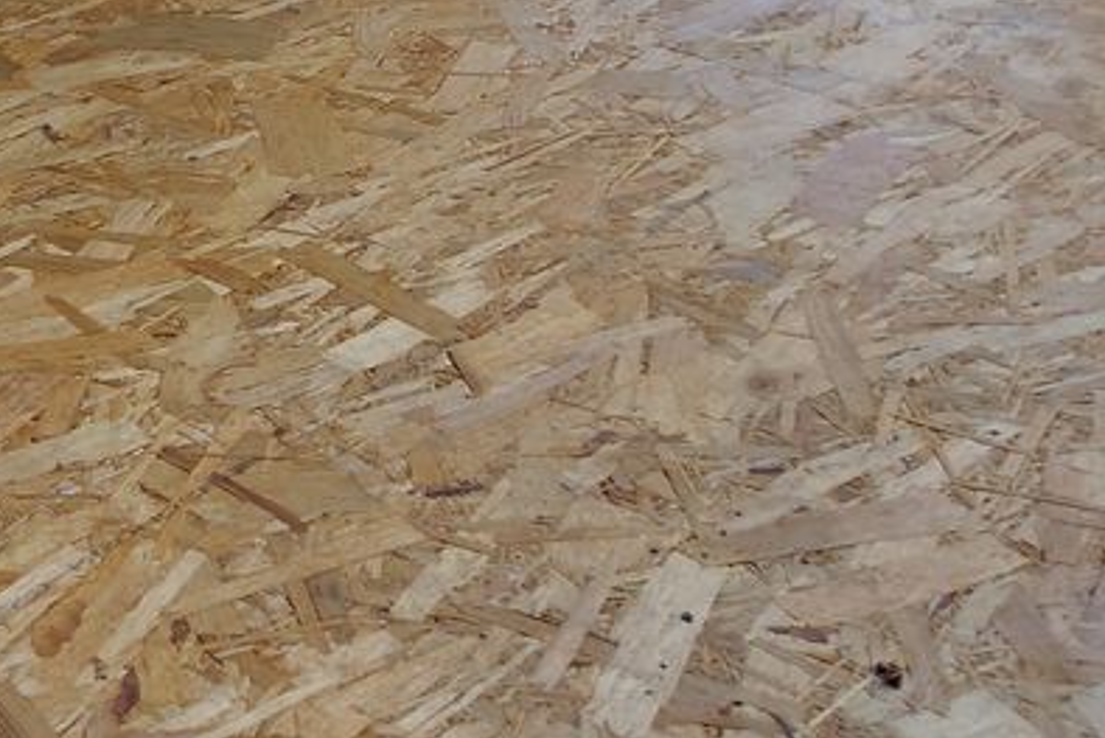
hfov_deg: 26.9
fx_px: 2026
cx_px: -227
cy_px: -180
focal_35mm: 66
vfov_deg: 19.3
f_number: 2
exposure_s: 1/60
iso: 25
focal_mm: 4.6
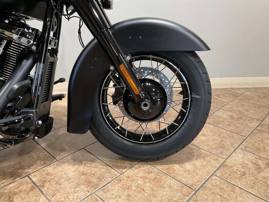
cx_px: 134
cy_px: 101
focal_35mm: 29
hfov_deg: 61.7
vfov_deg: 48.2
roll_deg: -1.0
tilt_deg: -22.2
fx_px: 225
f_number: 1.8
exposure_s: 1/60
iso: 160
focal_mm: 3
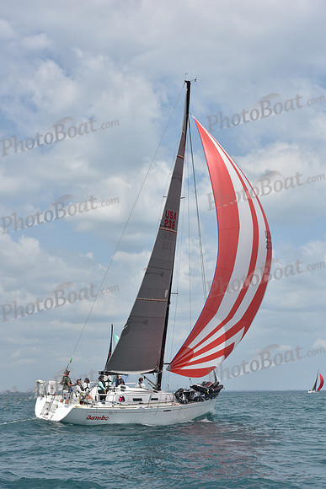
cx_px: 163
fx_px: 950
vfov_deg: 28.8
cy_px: 244
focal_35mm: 70
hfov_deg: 19.5
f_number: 9
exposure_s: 1/1250
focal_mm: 70
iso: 250
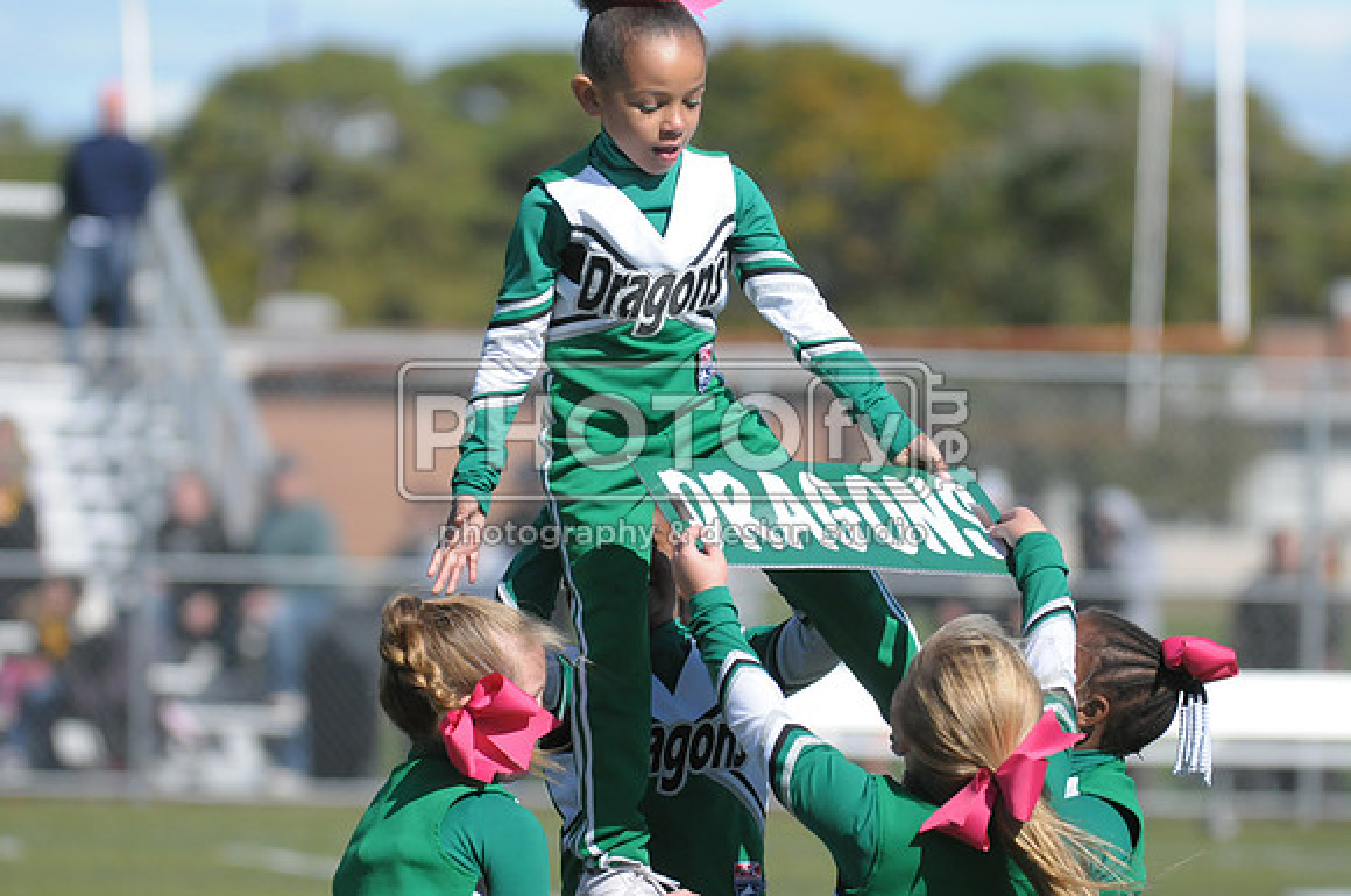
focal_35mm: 315
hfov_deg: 6.6
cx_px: 676
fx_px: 11805
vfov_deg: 4.4
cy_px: 448
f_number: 4
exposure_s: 1/8000
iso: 1000
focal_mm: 210
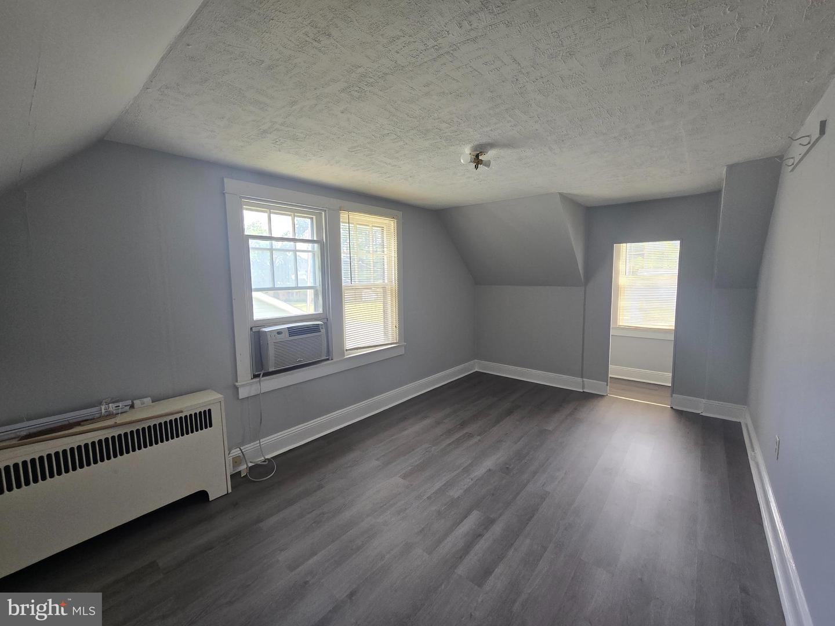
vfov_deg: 89.9
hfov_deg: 106.2
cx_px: 418
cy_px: 313
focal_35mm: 13
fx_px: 314
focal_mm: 2.2
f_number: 2.2
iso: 64
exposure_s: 1/60
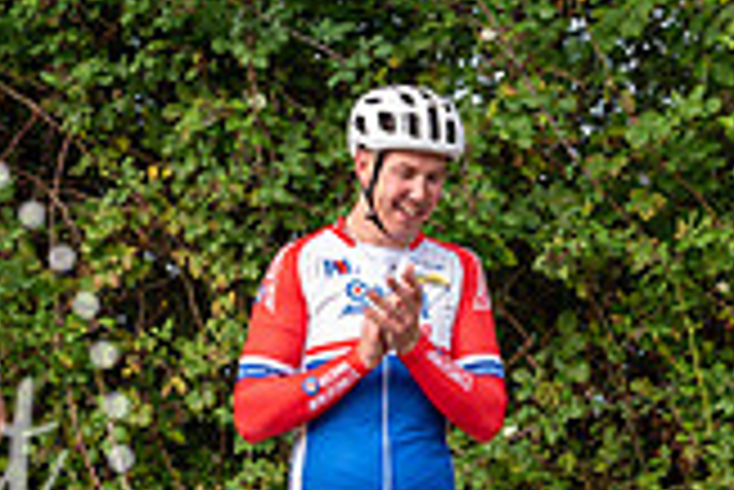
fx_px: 3265
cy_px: 236
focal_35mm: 160
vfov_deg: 8.6
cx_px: 410
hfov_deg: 12.8
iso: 200
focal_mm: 45
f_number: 6.3
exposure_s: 1/160
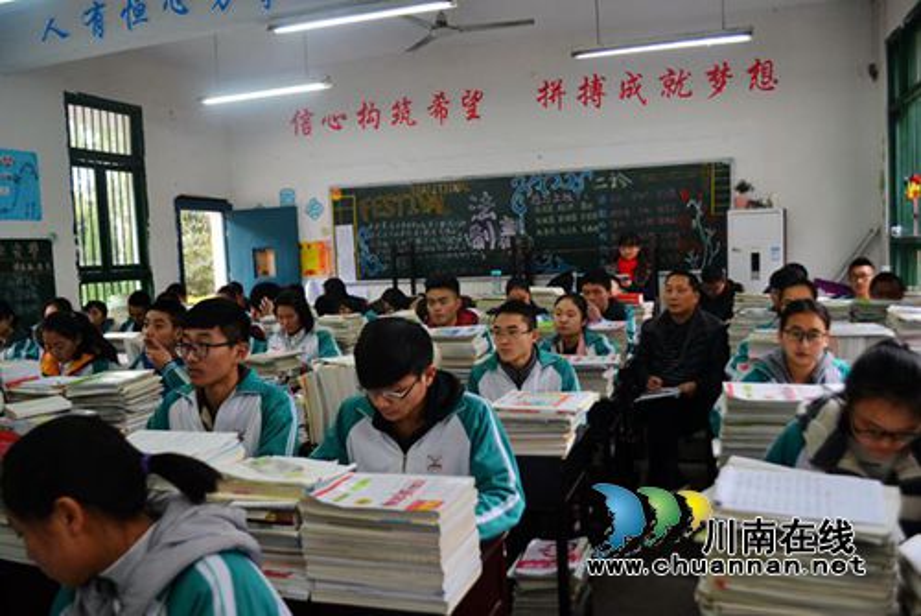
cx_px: 460
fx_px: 768
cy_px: 308
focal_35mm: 30
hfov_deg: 61.9
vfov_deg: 43.7
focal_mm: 20
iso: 400
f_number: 3.8
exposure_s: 1/60
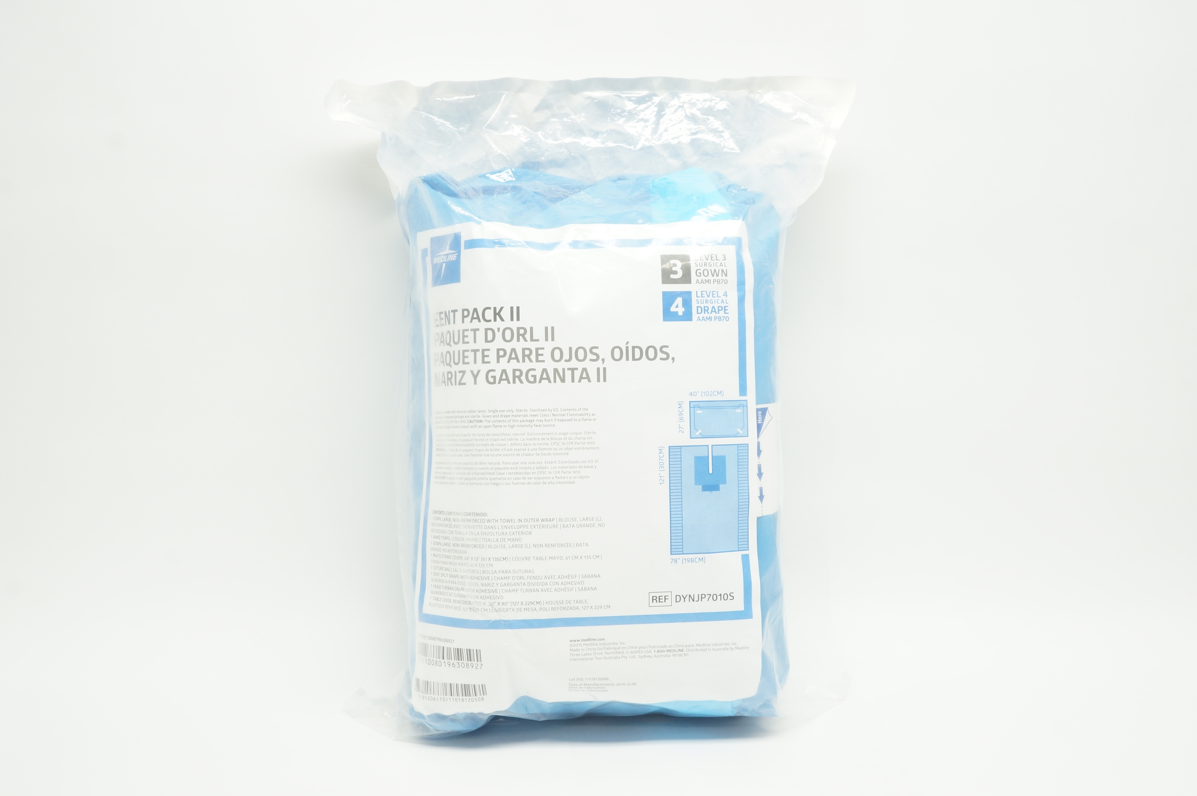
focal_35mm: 38
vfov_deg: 35.4
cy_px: 398
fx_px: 1246
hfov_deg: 51.3
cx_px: 598
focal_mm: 25
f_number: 10
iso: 400
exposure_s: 1/15
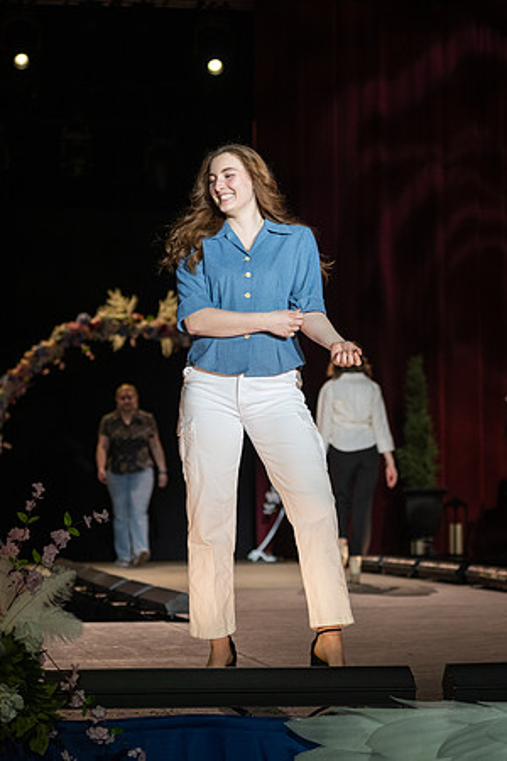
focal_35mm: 114
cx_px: 308
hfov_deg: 12.0
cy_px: 413
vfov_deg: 17.9
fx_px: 2412
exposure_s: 1/800
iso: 640
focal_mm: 70
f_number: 2.8
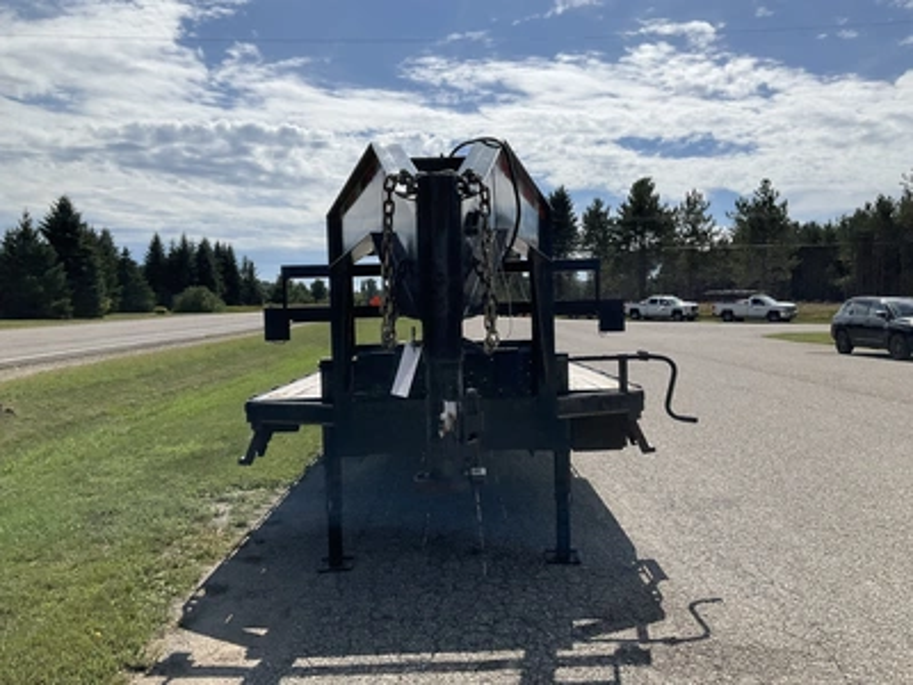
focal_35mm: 29
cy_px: 342
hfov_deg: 61.7
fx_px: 765
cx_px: 456
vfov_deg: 48.2
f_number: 1.8
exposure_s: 1/4405
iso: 25
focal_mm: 3
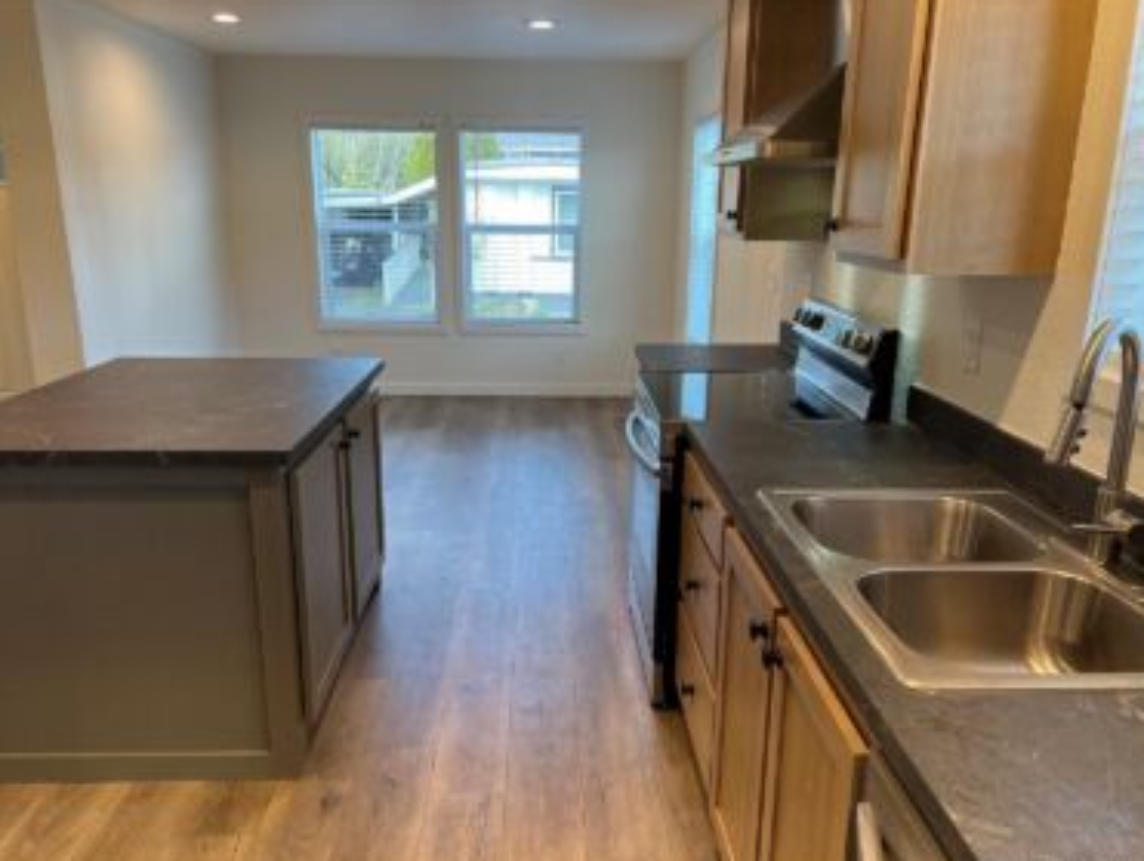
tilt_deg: -15.6
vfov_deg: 49.8
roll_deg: -0.5
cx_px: 564
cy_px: 451
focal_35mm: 28
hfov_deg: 63.4
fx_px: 926
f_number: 1.5
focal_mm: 5.7
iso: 80
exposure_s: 1/120
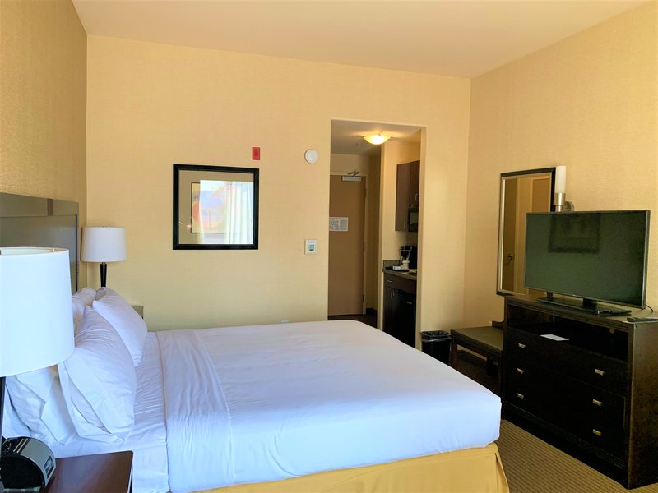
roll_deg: -0.8
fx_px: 494
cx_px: 329
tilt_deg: -3.1
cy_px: 246
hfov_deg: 67.3
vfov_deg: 53.1
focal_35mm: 26
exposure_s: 1/76
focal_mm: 4.25
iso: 100
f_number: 1.8
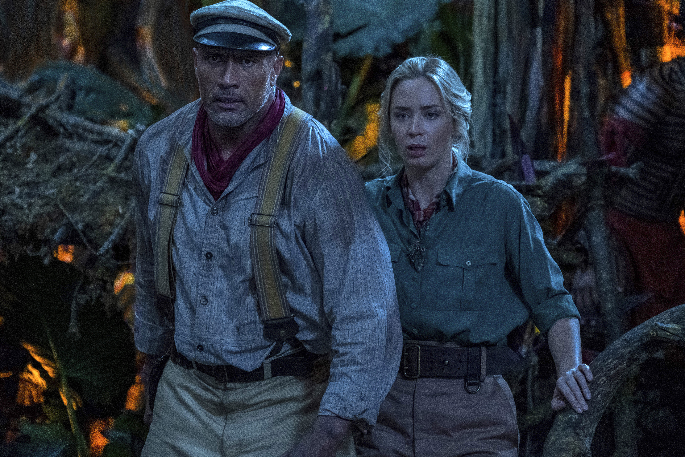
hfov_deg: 15.6
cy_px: 228
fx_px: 2492
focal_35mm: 131
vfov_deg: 10.5
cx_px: 342
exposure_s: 1/125
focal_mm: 87.1
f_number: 2.8
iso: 8000
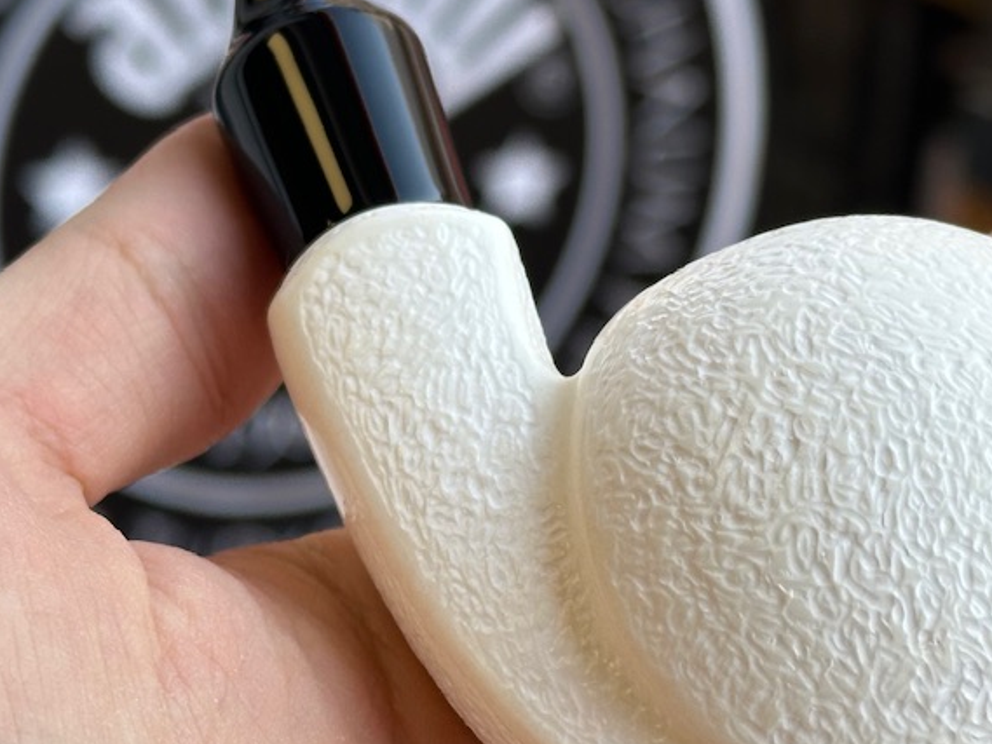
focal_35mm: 108
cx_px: 652
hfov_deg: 18.2
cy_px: 335
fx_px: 3096
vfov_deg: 13.7
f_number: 1.78
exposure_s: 1/435
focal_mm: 6.86
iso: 64
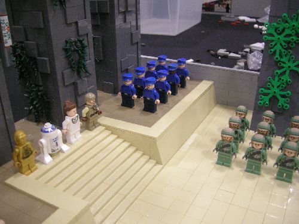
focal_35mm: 36
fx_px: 311
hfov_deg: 51.4
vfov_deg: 39.7
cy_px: 112
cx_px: 150
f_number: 2.7
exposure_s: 1/16.8
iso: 400
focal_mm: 7.5
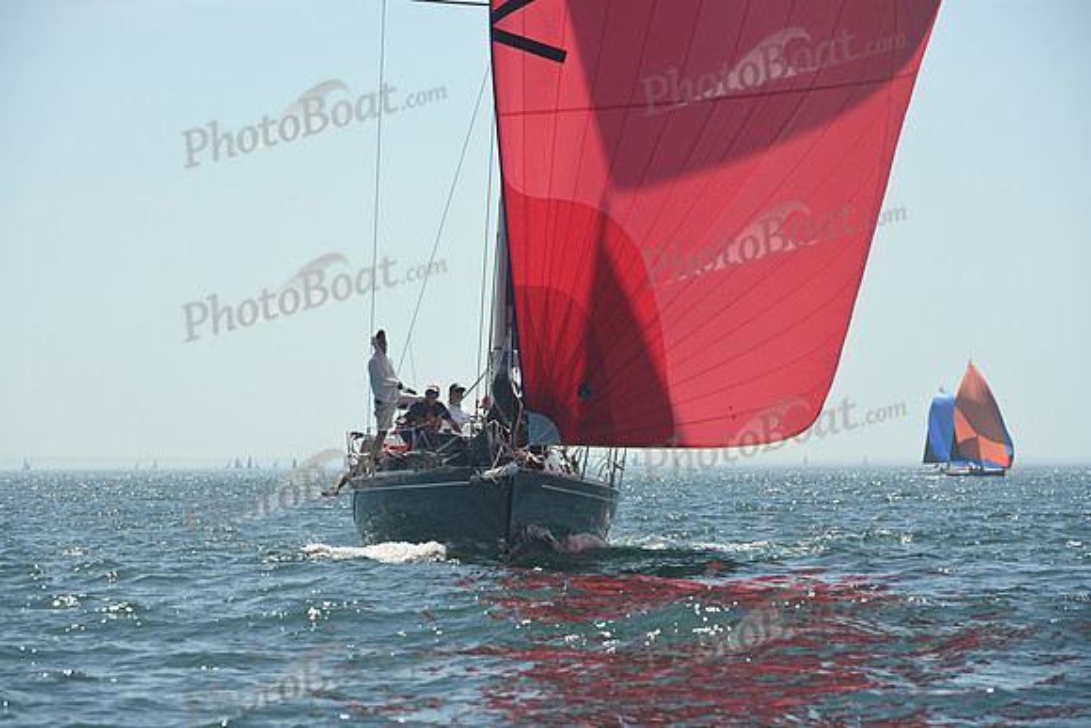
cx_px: 546
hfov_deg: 11.1
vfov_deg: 7.4
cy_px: 364
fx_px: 5608
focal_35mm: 185
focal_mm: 185
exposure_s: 1/1000
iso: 320
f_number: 9
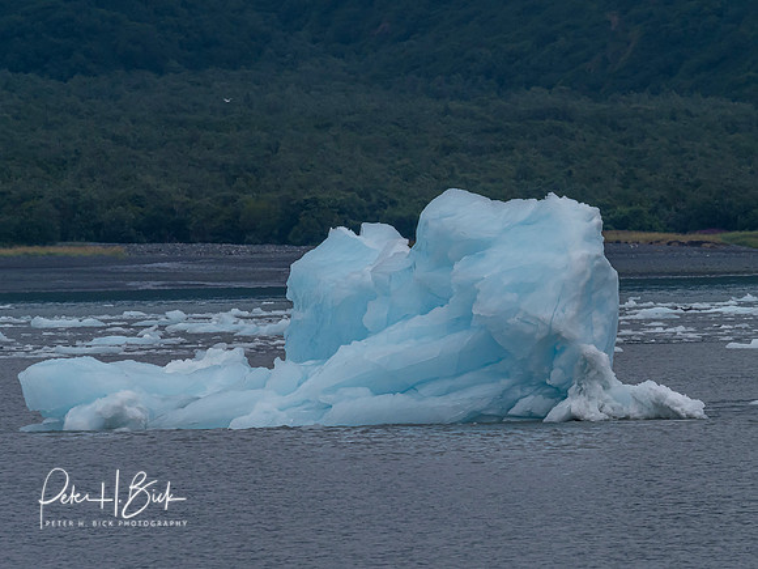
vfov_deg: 2.9
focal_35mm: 511
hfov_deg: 3.9
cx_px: 439
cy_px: 294
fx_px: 11195
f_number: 10
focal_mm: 190
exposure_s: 1/800
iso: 400
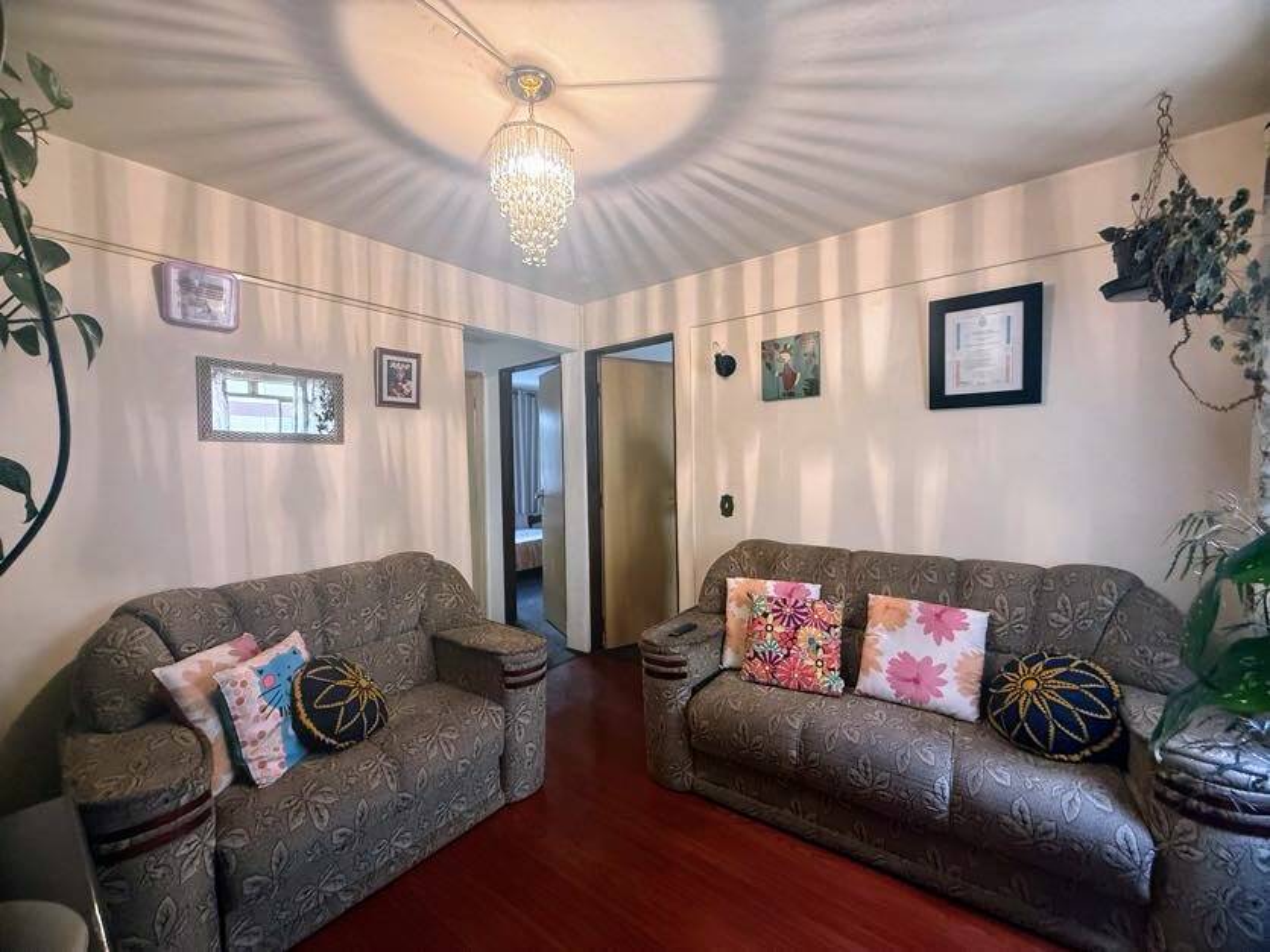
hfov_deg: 102.1
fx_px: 514
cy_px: 476
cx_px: 635
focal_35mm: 14
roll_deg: +0.9
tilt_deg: -0.8
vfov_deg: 85.7
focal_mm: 2.22
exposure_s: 1/60
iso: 250
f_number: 2.2
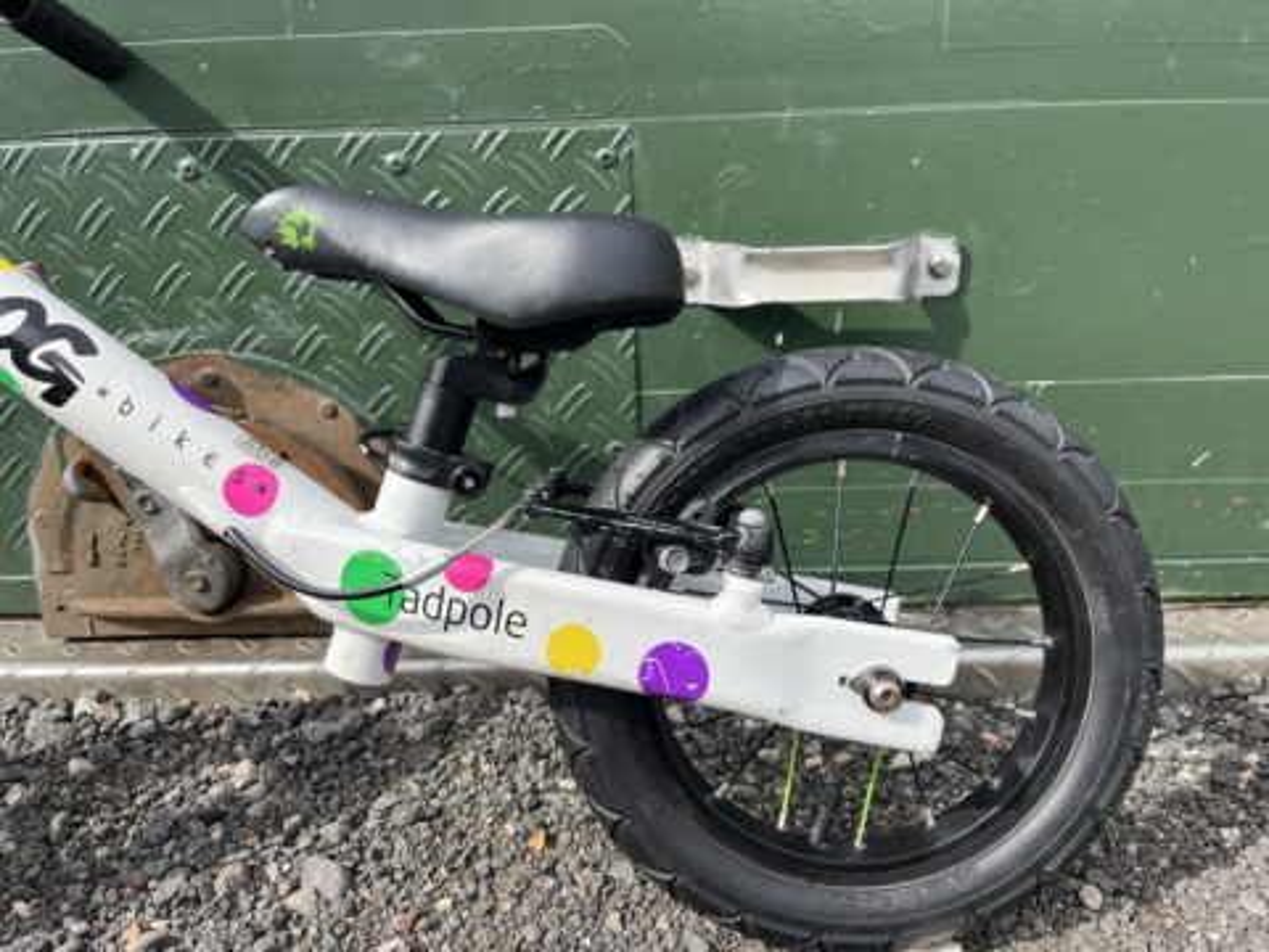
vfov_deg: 53.1
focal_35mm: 26
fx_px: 953
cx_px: 634
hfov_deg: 67.3
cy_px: 476
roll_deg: +4.3
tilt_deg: -12.3
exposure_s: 1/1923
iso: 50
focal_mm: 5.1
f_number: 1.6
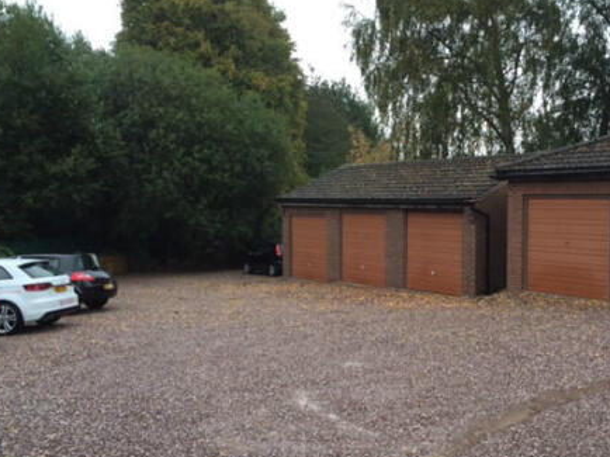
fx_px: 687
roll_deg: -0.6
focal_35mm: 39
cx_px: 369
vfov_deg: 36.8
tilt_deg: -2.6
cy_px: 234
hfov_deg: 47.6
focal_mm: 4.15
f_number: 2.2
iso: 32
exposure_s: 1/32
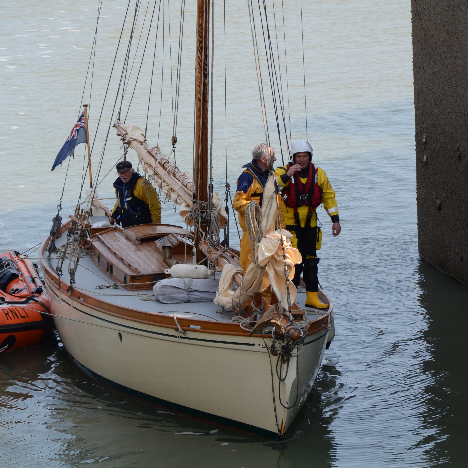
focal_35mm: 241
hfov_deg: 7.3
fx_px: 3681
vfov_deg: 7.3
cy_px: 234
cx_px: 223
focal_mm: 125
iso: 500
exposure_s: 1/1000
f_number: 6.3
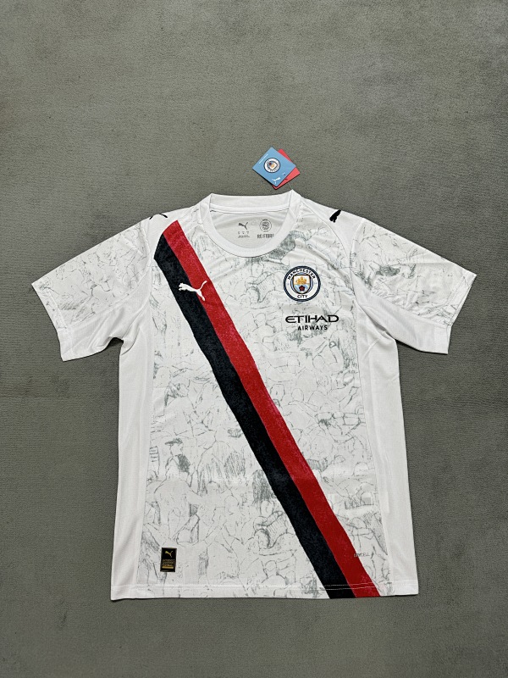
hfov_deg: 56.8
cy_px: 339
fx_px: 470
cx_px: 254
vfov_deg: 71.6
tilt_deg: -79.7
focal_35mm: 24
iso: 125
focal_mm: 6.76
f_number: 1.78
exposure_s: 1/50
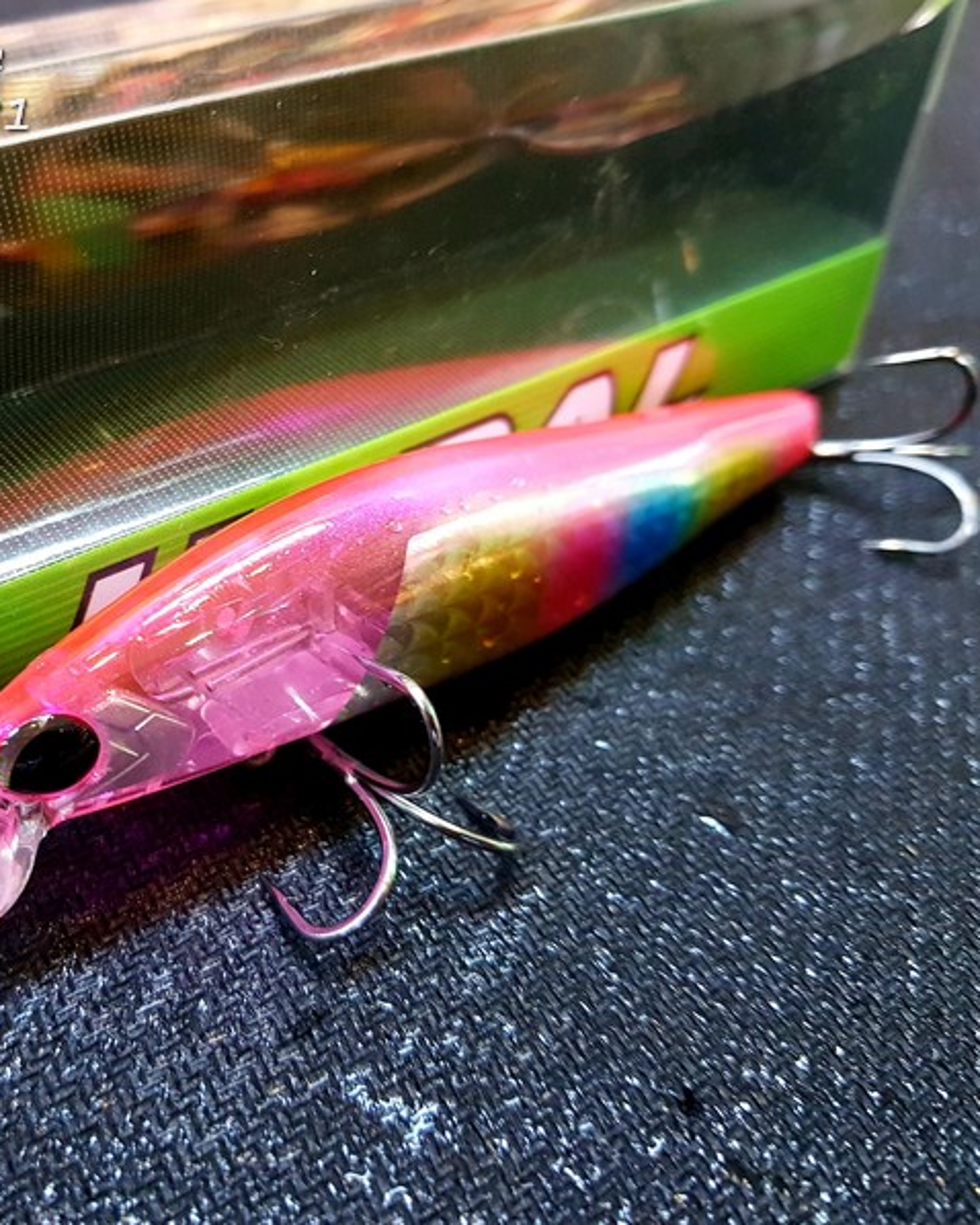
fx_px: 1232
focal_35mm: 34
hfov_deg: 42.0
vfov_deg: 52.8
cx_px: 240
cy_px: 611
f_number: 1.7
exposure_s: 1/17
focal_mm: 4.2
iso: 200
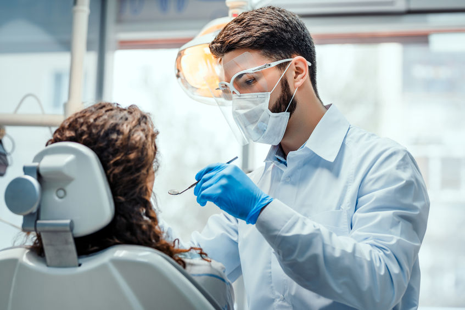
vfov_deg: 16.1
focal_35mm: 85
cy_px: 155
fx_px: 1098
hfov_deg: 23.9
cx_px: 232
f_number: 2.8
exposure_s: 1/125
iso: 500
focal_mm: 85
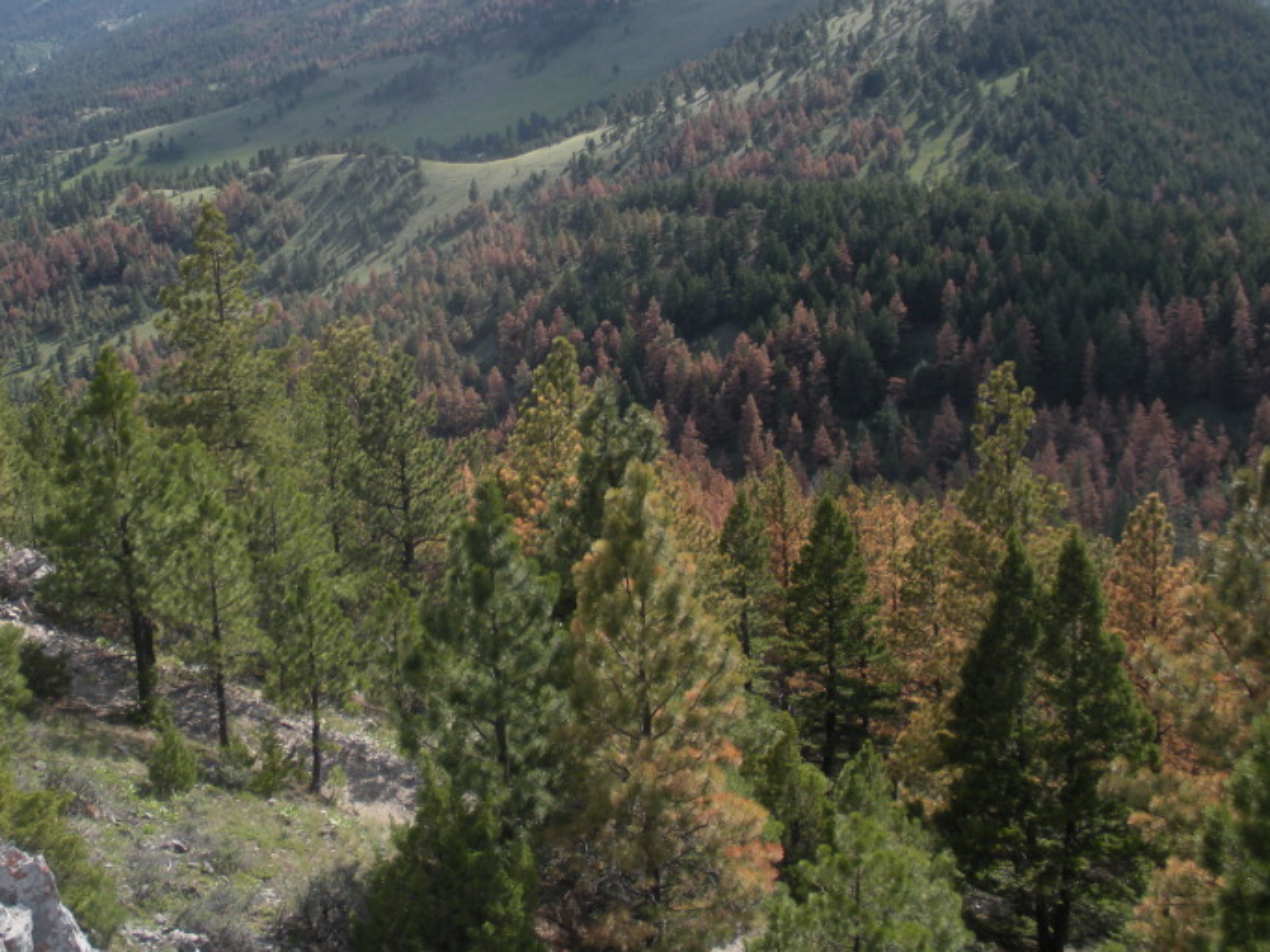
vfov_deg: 26.7
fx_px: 1981
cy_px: 249
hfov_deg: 35.4
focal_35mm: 54
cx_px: 483
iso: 64
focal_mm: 6.3
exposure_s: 1/450
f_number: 3.5
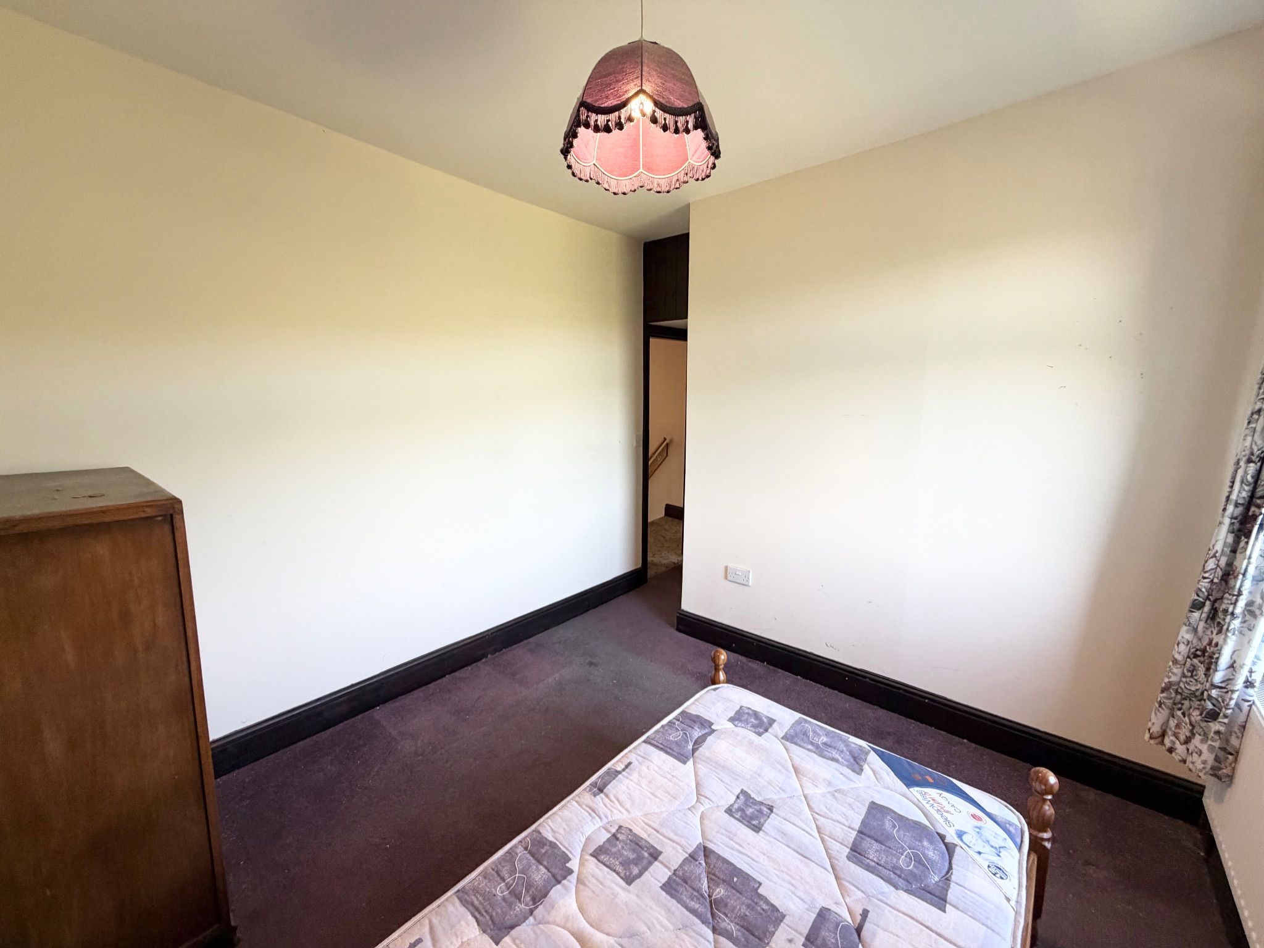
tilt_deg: -10.2
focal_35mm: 14
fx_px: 511
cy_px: 474
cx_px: 632
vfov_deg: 85.7
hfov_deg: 102.1
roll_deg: +0.3
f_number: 2.2
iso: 250
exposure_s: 1/121
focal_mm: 2.22
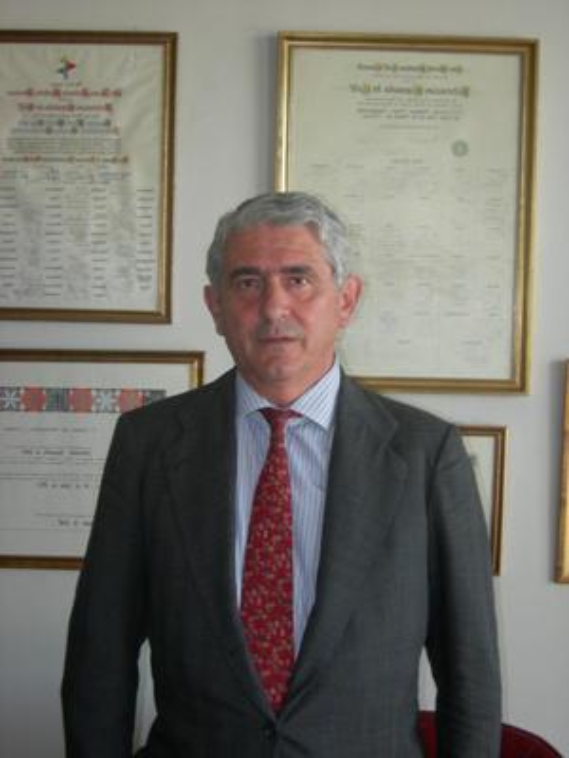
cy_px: 379
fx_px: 1096
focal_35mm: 50
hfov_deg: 29.1
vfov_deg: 38.2
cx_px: 284
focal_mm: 10.4
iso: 64
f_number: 3.1
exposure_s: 1/30
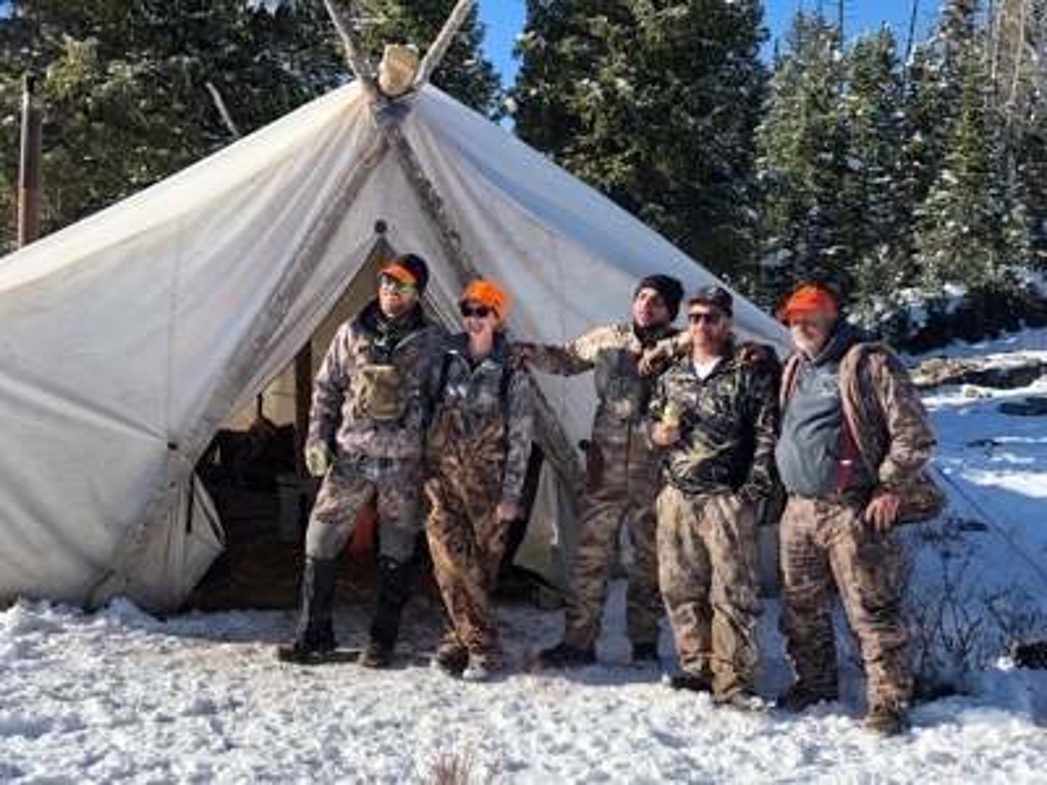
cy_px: 392
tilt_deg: -2.5
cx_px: 524
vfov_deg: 28.0
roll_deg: -2.9
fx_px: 1573
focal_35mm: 52
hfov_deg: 36.8
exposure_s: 1/436
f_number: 2.4
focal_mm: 6
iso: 16
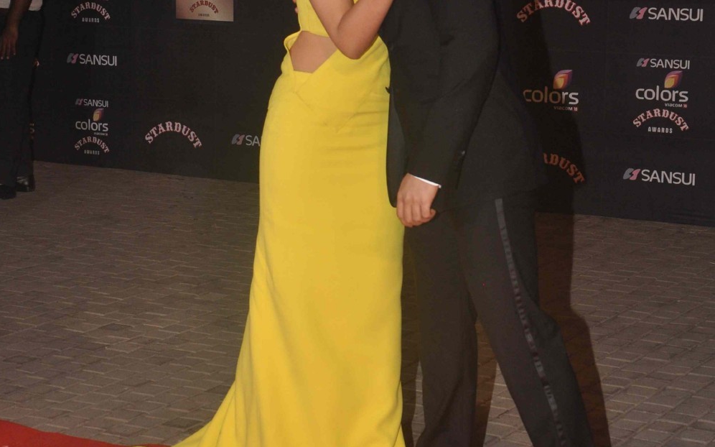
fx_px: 1890
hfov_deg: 21.4
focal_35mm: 97
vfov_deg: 13.5
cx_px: 357
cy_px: 162
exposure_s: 1/200
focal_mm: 42
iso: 640
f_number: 9
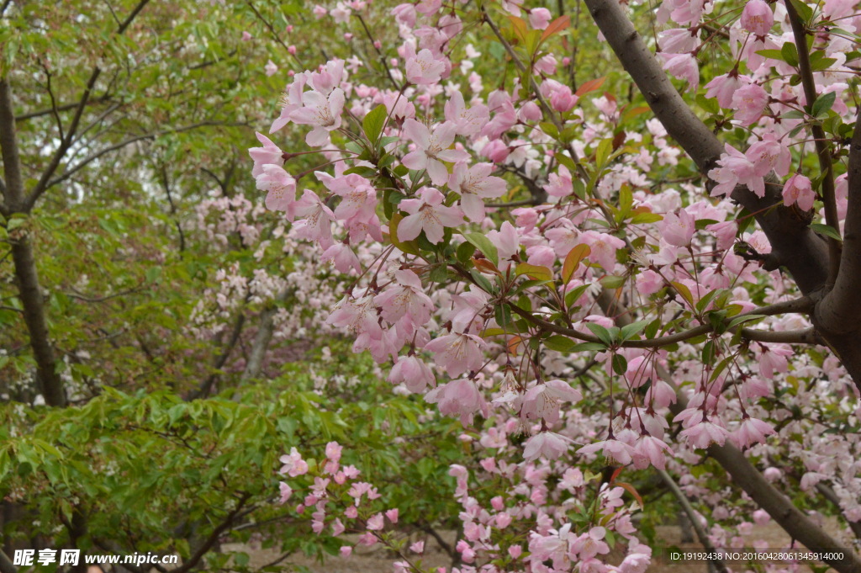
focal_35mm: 57
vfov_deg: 23.7
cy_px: 286
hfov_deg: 35.1
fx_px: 1362
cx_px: 430
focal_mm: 38
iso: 1400
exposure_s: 1/250
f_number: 16
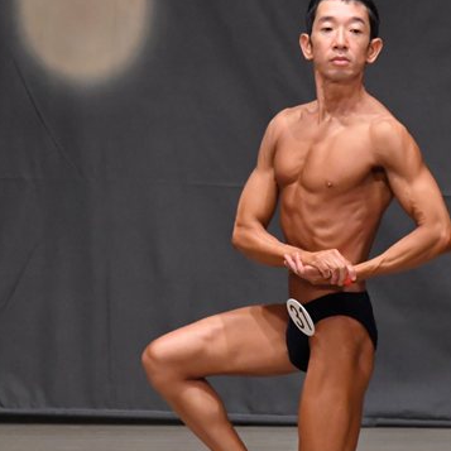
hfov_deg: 3.3
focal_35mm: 526
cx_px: 353
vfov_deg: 3.3
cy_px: 241
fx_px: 7753
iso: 6400
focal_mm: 190
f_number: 5.6
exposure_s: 1/400
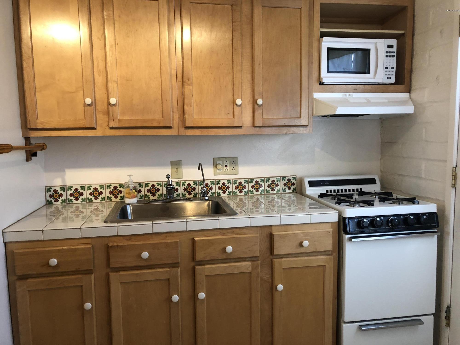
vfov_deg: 49.7
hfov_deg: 63.4
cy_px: 172
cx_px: 230
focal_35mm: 28
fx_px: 372
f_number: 1.8
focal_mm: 3.99
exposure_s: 1/30
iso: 40
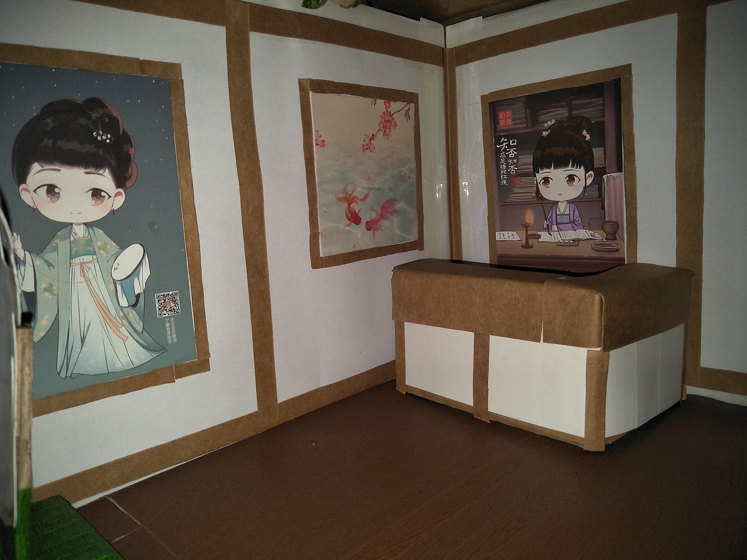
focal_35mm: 20
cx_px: 374
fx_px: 432
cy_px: 280
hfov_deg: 81.7
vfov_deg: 66.0
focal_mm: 3.46
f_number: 2.2
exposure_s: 1/100
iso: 50
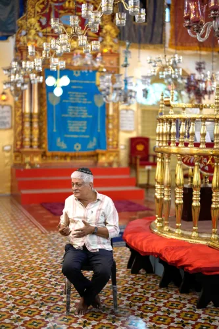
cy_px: 164
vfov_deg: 39.6
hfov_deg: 27.0
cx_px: 110
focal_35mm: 50
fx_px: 457
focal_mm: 50
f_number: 1.3
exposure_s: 1/100
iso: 500
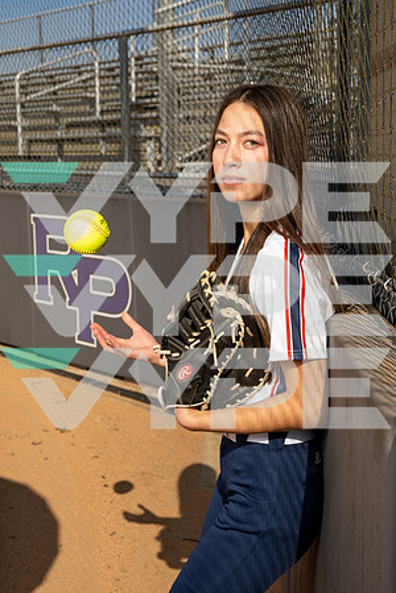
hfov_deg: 26.0
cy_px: 296
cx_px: 198
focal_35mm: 52
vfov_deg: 38.2
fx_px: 858
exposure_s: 1/250
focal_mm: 52
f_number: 8
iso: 64
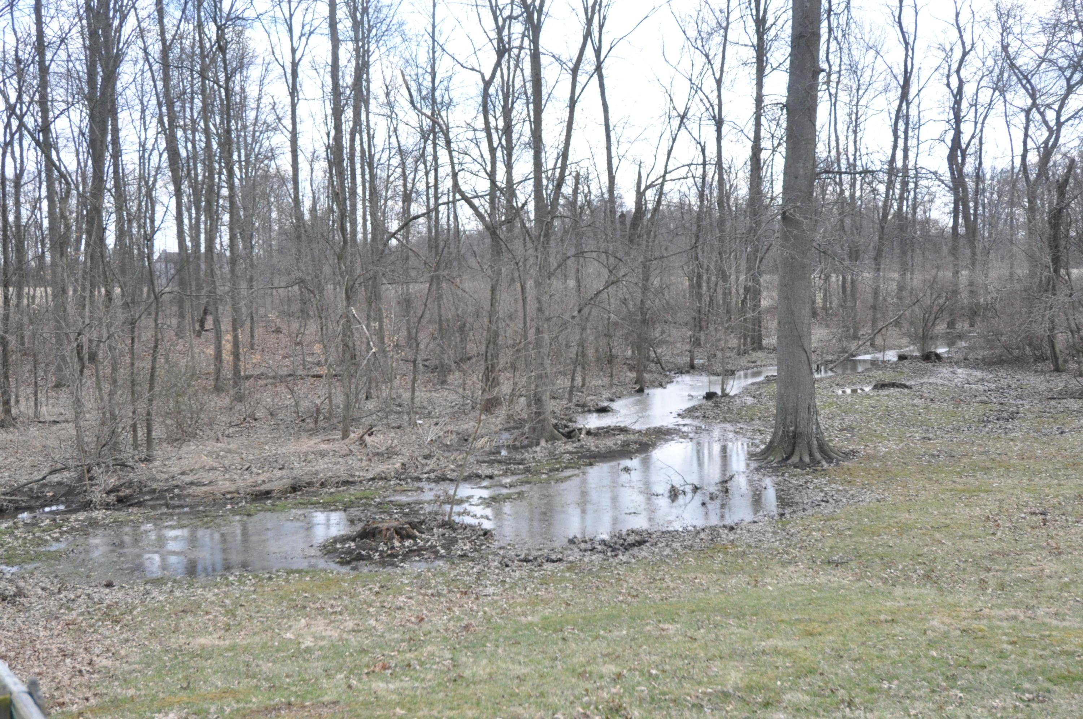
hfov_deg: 53.2
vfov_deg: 36.8
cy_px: 360
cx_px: 542
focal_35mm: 36
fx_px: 1082
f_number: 6.3
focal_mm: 24
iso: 1000
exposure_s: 1/1250
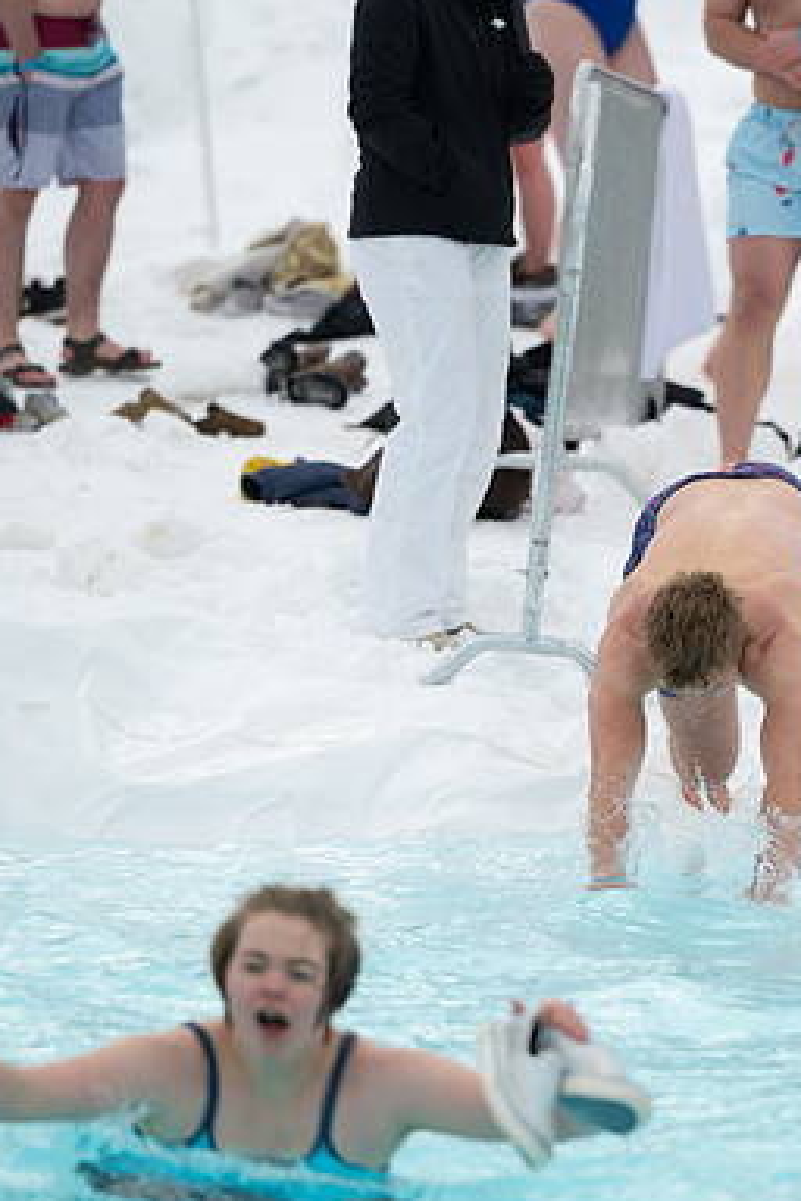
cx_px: 732
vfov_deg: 7.6
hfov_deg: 5.0
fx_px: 9077
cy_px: 602
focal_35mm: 272
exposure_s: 1/800
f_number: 3.2
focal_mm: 180
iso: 64
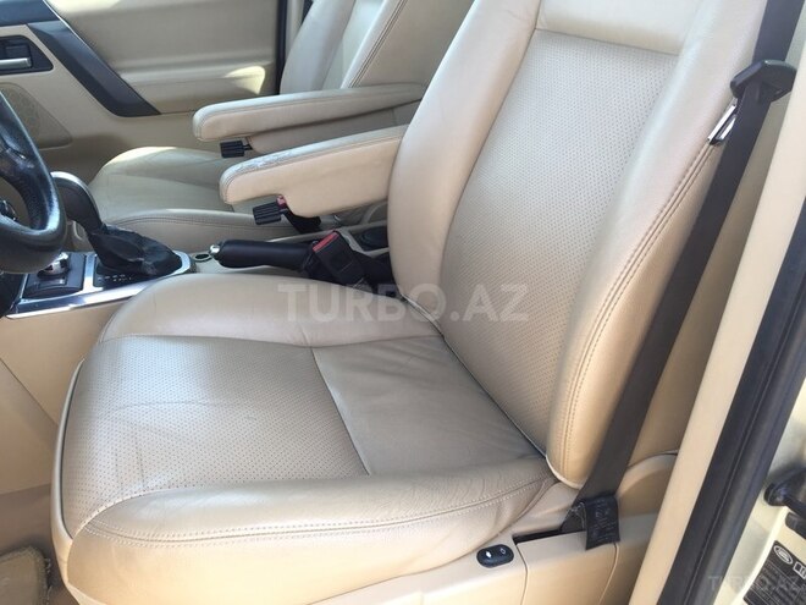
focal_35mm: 29
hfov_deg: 61.7
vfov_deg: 48.2
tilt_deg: -27.9
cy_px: 302
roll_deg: +1.6
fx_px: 675
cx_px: 403
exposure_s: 1/111
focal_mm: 4.15
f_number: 2.2
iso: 32
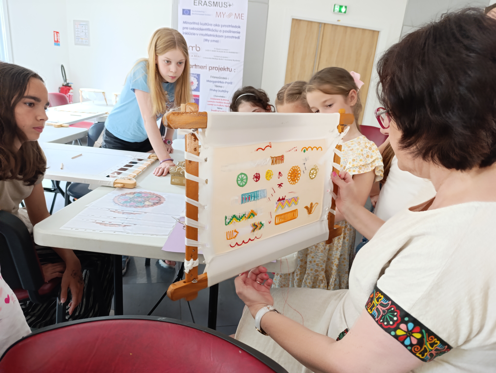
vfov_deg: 59.0
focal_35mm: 23
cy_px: 186
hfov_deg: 73.8
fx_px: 330
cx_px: 248
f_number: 1.6
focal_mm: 6.14
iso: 1000
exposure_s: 1/100
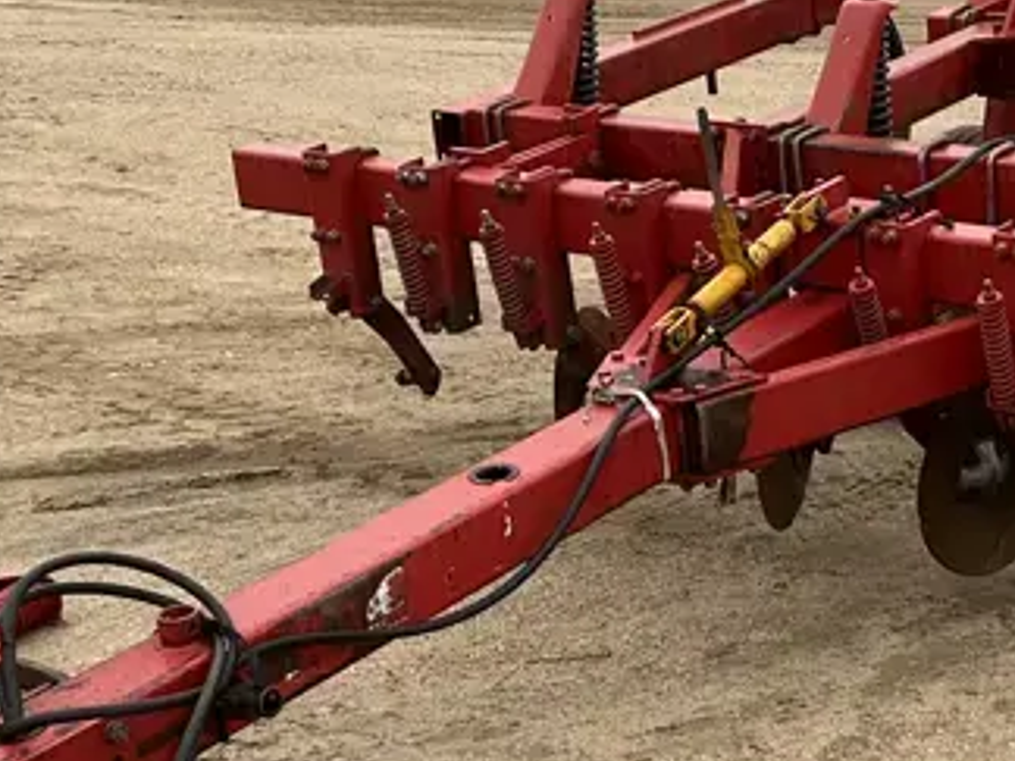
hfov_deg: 22.4
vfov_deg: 17.2
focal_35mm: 86
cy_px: 432
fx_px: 2522
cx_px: 855
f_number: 1.8
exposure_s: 1/272
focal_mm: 3
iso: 25
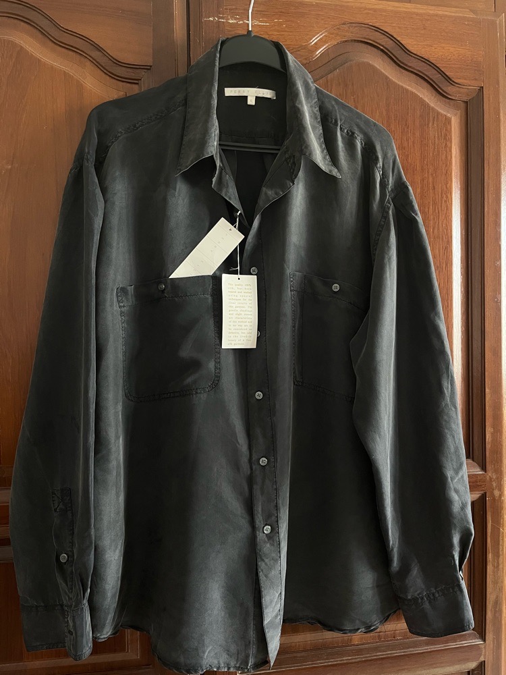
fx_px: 507
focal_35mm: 26
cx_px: 253
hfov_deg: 53.1
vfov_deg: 67.3
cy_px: 338
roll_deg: +1.7
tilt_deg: -0.3
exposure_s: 1/60
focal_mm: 5.1
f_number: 1.6
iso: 250
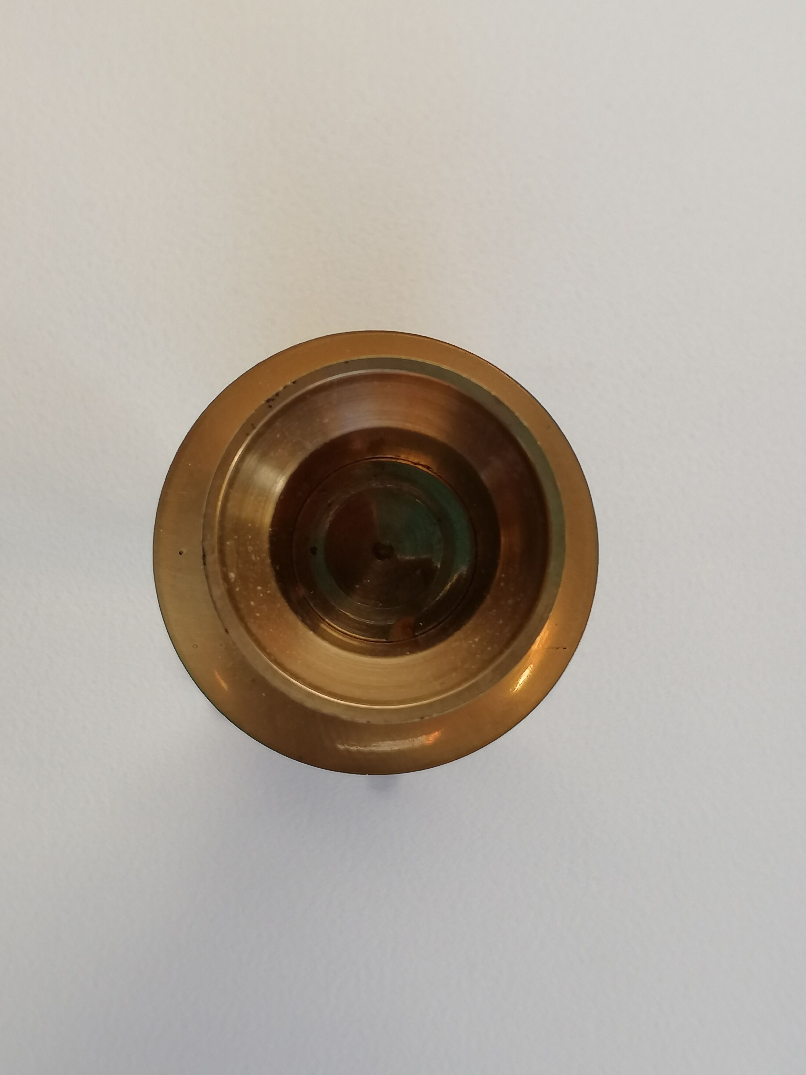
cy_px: 538
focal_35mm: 54
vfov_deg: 35.5
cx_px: 403
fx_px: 1676
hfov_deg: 27.0
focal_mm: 4.75
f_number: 1.8
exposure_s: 1/60
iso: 100
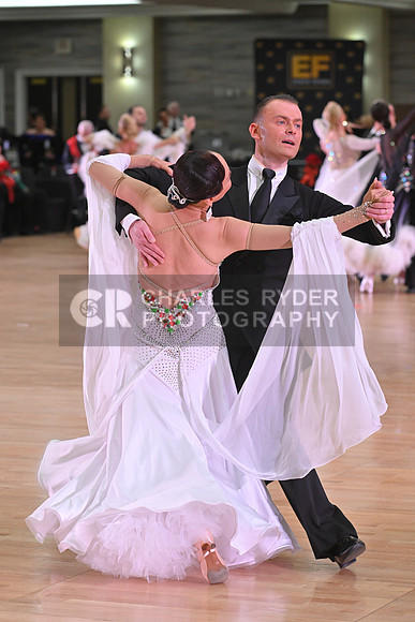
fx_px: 2333
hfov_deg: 10.2
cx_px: 208
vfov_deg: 15.2
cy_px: 311
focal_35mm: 135
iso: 3200
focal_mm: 135
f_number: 5.6
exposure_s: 1/400
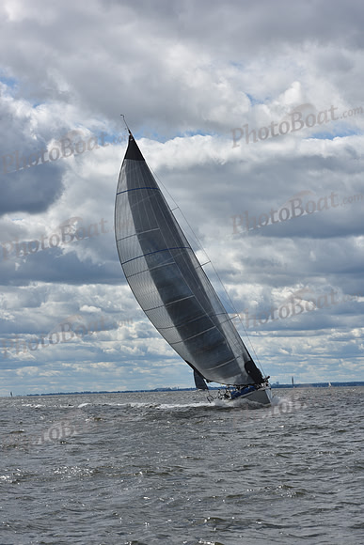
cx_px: 182
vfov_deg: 20.8
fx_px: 1485
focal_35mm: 98
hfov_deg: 14.0
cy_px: 272
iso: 250
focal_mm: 98
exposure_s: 1/1000
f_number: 11
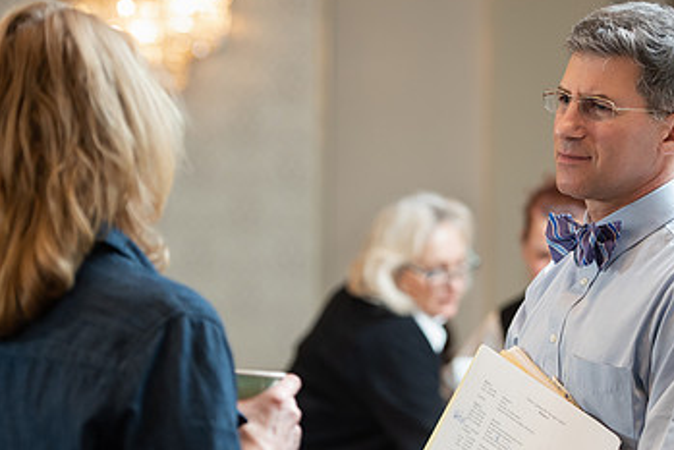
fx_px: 3427
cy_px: 298
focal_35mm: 183
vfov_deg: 7.5
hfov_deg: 11.2
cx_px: 421
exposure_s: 1/160
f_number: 3.2
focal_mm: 110
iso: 1250
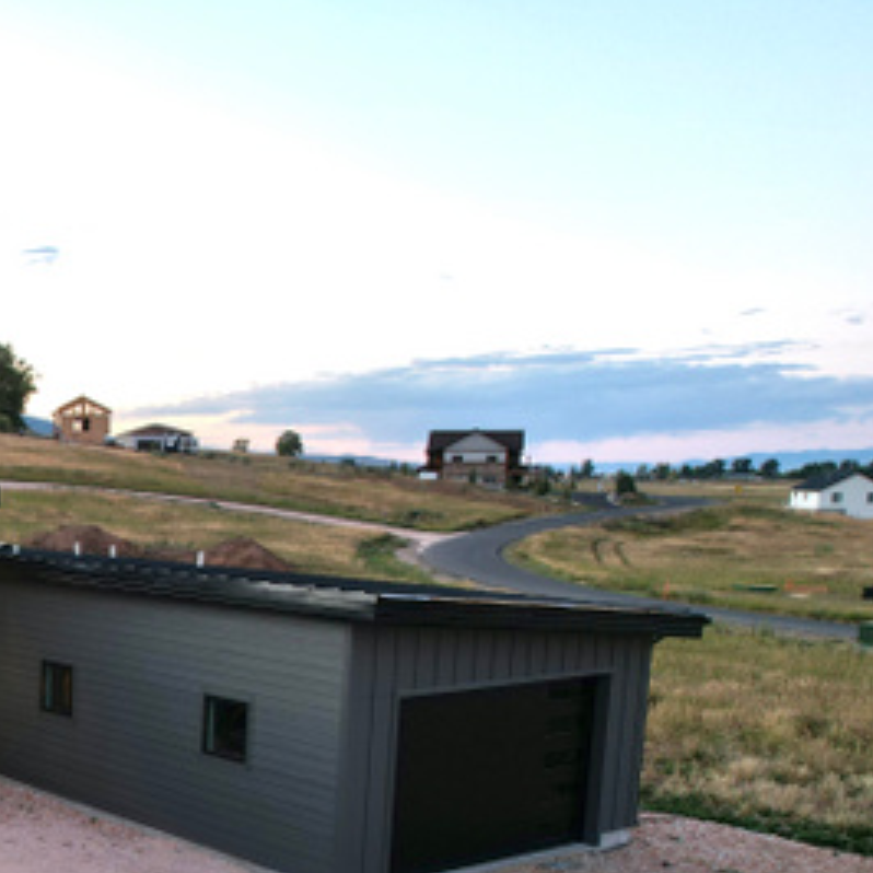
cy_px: 688
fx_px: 1284
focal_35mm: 45
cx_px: -138
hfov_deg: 32.1
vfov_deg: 36.4
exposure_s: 1/20
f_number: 2.8
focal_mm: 8.38
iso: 100
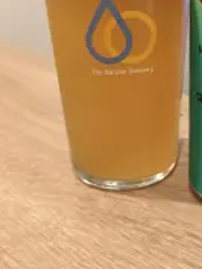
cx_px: 178
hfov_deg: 27.2
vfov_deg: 35.4
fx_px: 404
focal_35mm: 52
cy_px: 47
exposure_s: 1/25
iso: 2000
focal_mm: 6.06
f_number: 1.7
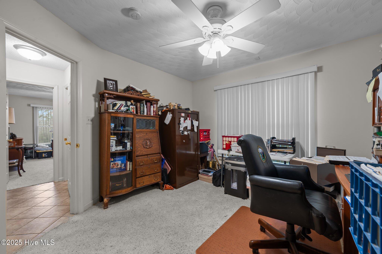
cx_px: 191
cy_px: 127
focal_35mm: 14
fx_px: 148
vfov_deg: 81.1
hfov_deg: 104.3
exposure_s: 1.3
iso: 250
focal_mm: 14
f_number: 8
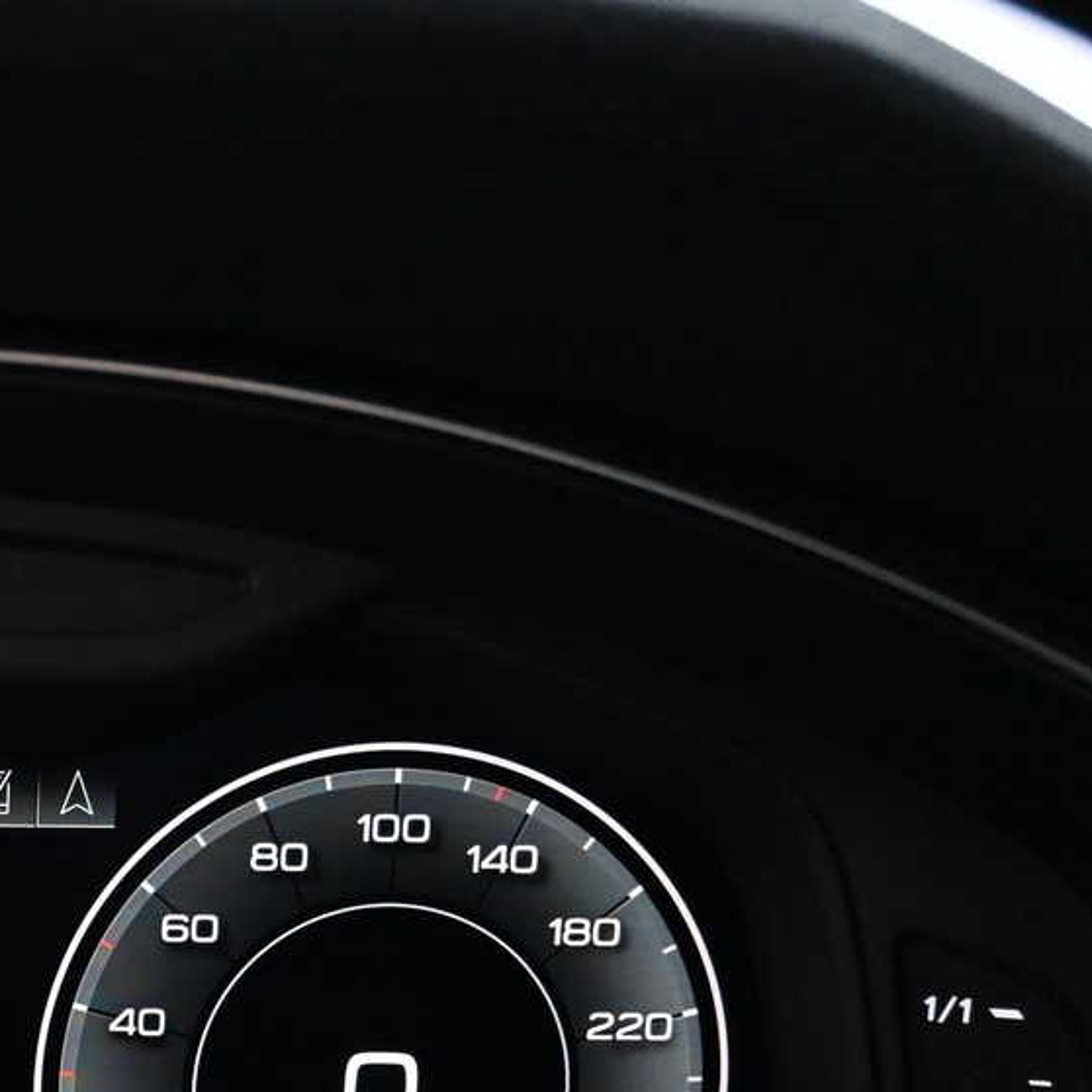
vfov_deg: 22.2
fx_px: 2707
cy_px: 1010
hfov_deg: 20.8
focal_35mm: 76
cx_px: -315
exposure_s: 1/30
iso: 5000
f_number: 3.8
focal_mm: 20.5
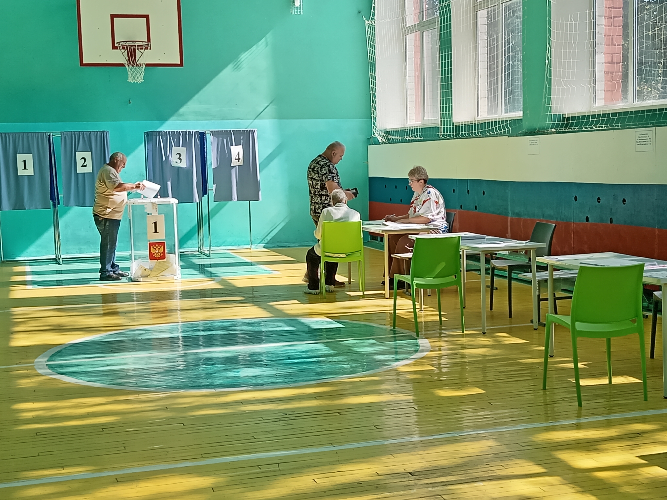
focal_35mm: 52
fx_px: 1002
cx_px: 334
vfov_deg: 28.0
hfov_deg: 36.8
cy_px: 250
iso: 101
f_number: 1.8
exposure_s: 1/166
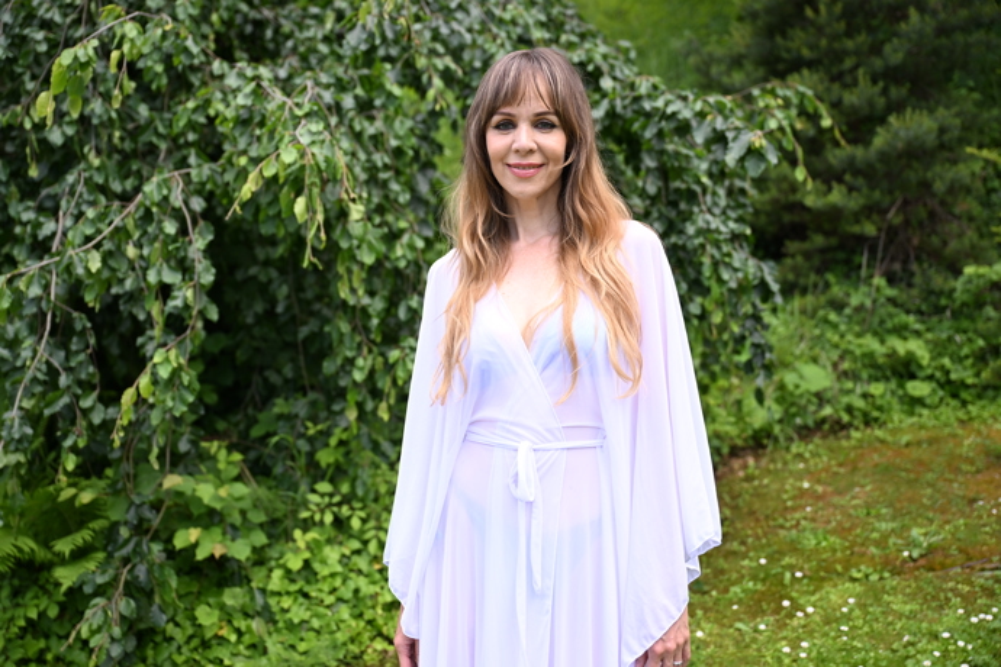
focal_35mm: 39
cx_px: 500
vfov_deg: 34.2
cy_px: 334
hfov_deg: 49.6
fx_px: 1084
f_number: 2.8
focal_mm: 39
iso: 500
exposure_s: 1/1250
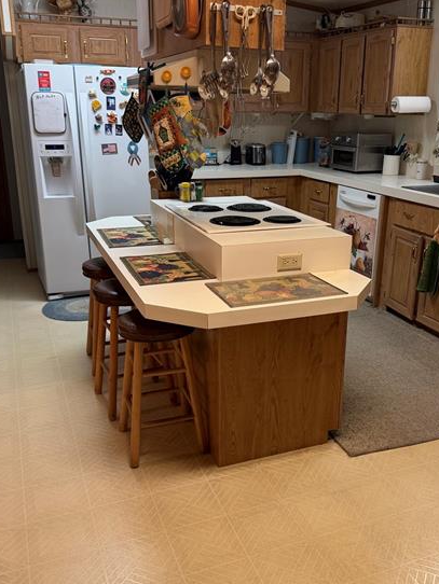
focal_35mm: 34
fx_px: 574
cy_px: 308
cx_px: 262
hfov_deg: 41.6
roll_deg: -1.5
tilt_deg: -18.5
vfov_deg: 53.9
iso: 200
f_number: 1.78
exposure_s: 1/60
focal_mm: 6.76
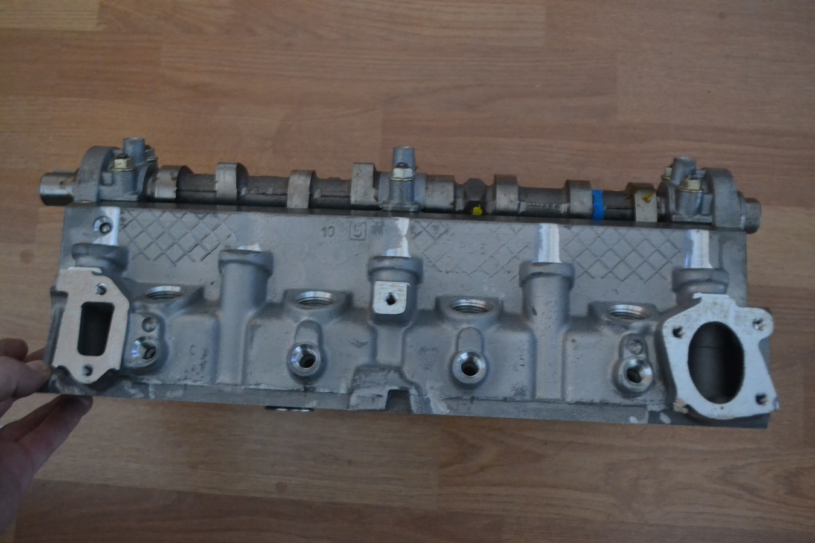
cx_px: 408
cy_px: 272
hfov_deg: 53.1
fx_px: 815
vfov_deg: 36.9
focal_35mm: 36
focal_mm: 24
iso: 3200
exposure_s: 1/13
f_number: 4
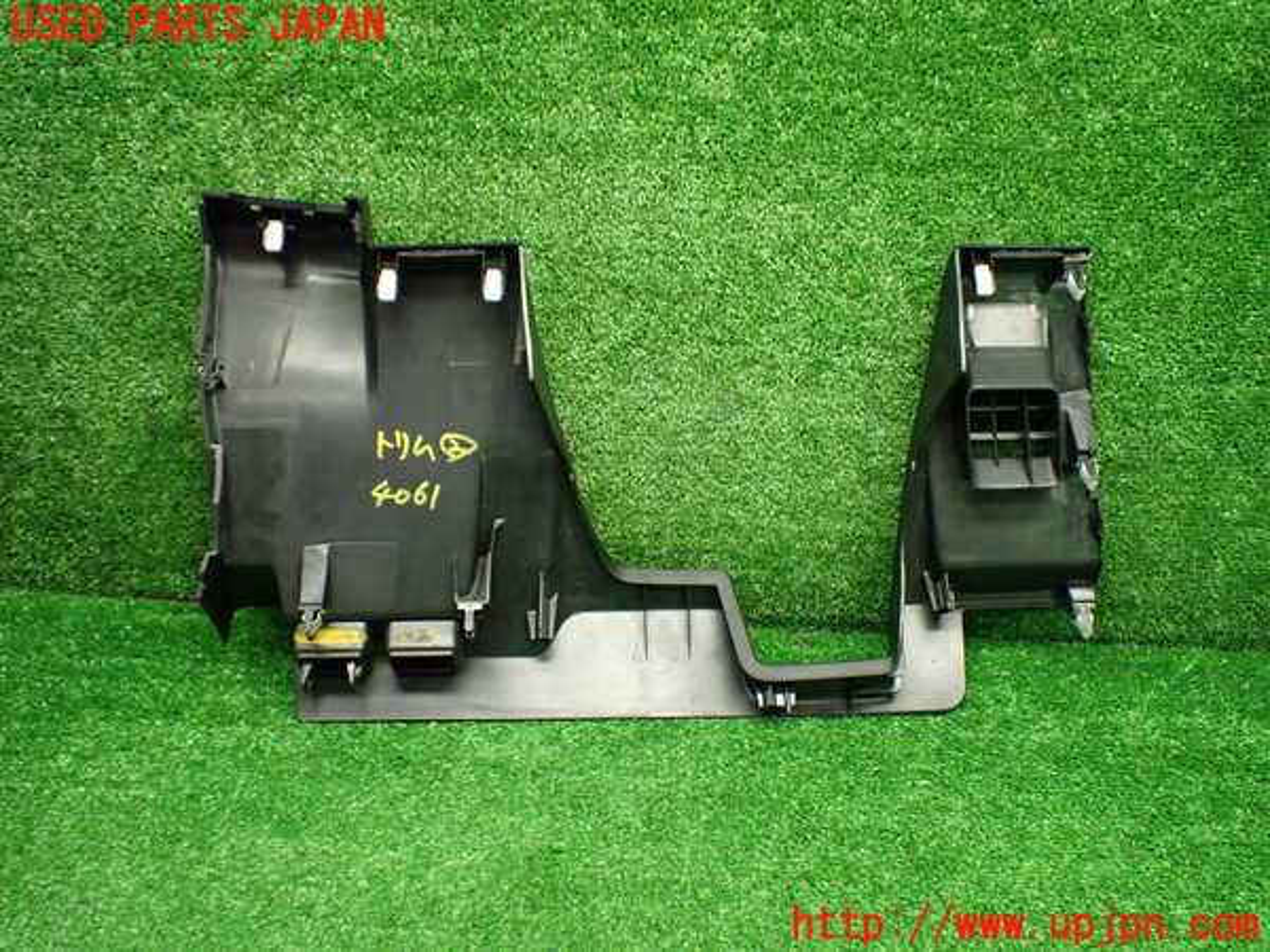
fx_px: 1101
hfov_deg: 60.0
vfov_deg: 46.8
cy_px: 476
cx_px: 635
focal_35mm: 30
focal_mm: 5.4
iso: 800
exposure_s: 1/100
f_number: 2.3
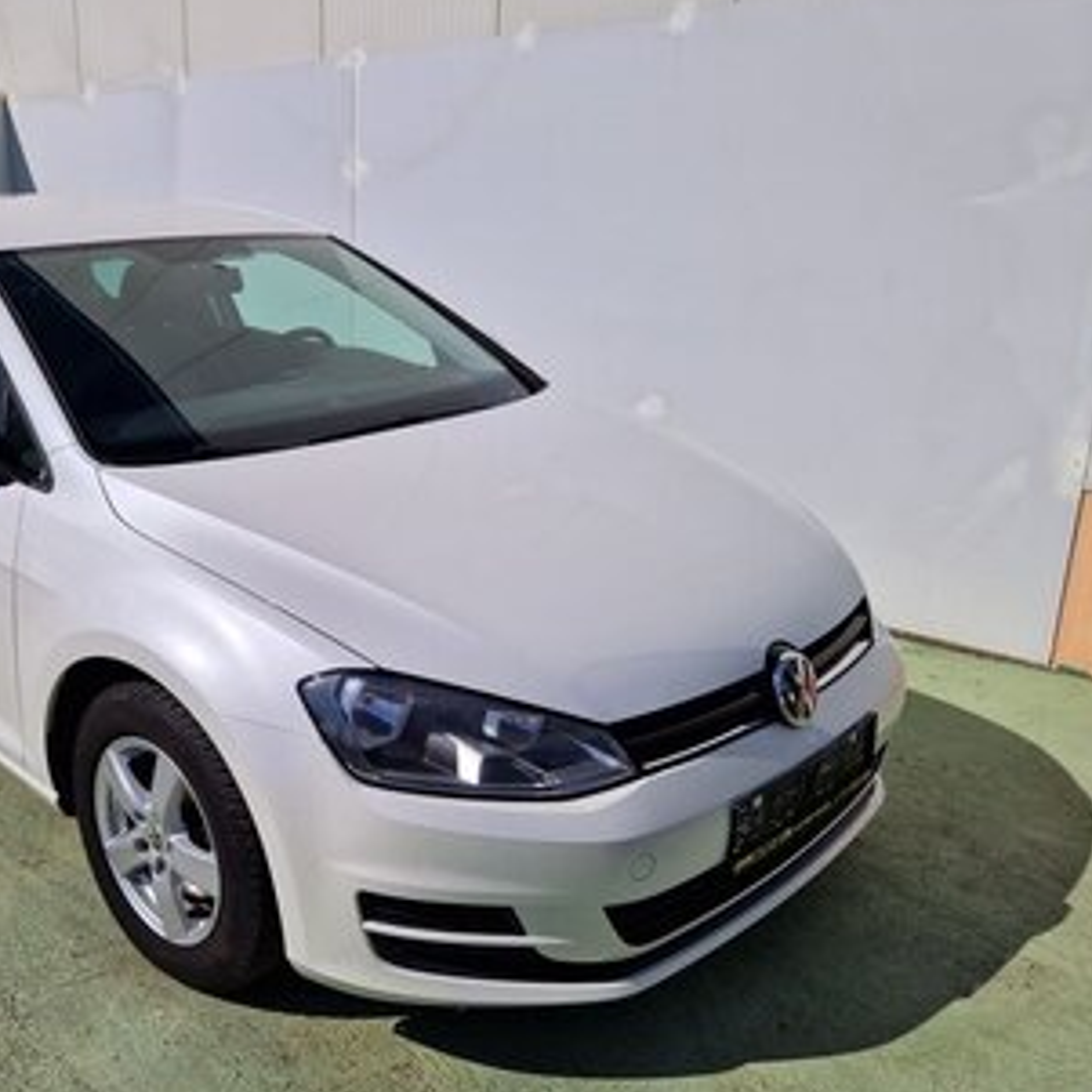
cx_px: 323
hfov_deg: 48.5
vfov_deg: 49.7
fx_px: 1178
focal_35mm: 33
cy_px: 584
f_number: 1.8
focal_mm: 5.4
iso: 50
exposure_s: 1/5680
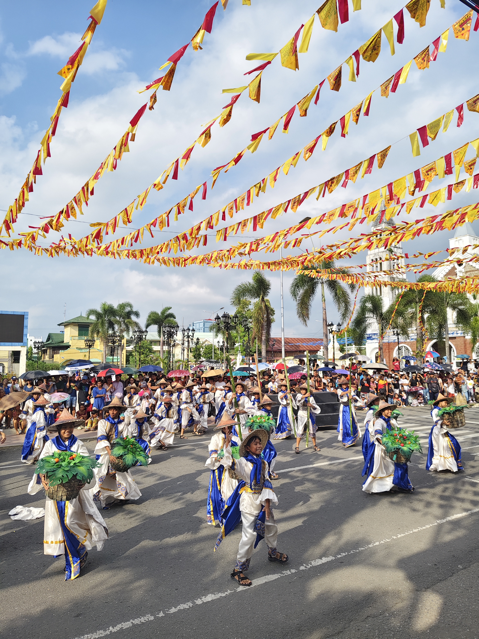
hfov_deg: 56.8
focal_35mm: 24
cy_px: 320
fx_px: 443
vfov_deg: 71.6
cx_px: 240
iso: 58
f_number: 1.88
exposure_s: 1/452
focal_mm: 5.56
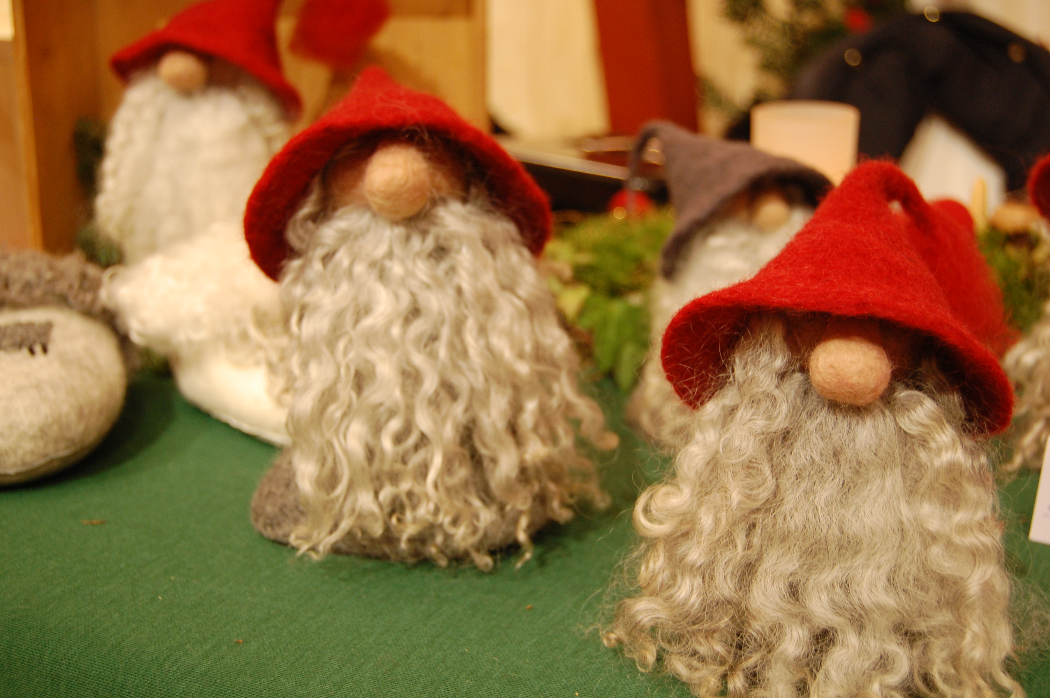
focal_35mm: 45
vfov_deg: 29.8
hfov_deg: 43.6
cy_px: 349
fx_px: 1311
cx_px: 525
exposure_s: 1/13
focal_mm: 30
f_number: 4.2
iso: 800
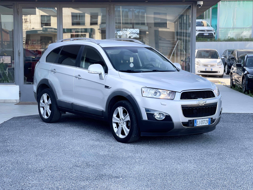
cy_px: 95
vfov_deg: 22.9
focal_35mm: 64
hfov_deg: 30.3
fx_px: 468
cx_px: 126
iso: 32
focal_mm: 7.5
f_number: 2.2
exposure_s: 1/121
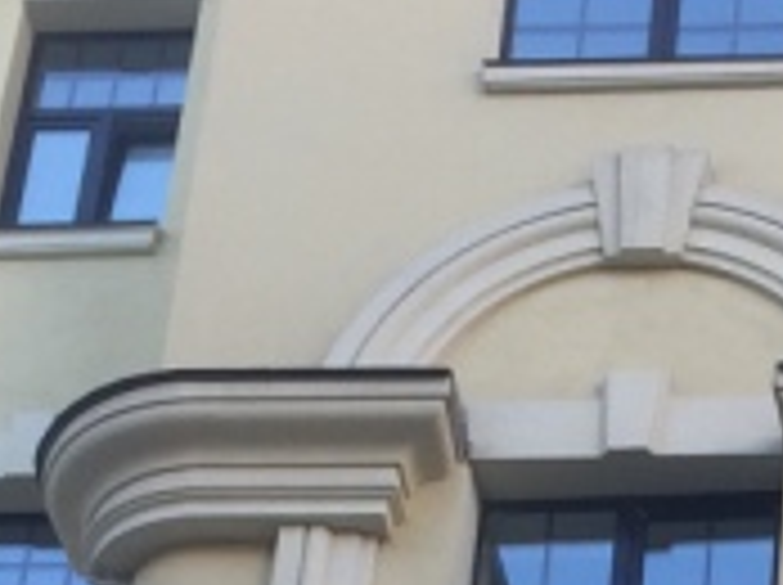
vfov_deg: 8.3
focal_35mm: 171
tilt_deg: +32.5
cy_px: 1112
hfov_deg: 11.4
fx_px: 3863
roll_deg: -4.9
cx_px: 832
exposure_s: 1/163
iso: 32
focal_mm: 4.15
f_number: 2.2
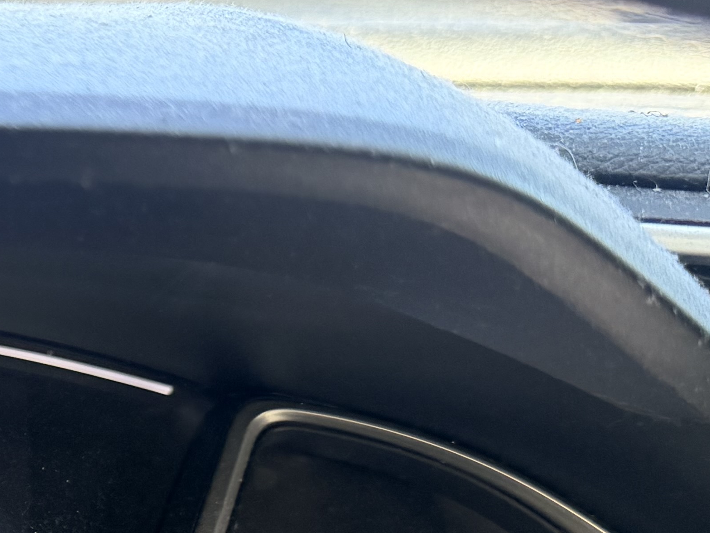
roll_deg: +1.0
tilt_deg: -22.5
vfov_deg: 16.8
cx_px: -307
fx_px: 1764
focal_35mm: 86
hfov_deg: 20.1
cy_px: 517
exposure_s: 1/173
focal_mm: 6.76
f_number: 1.78
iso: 200
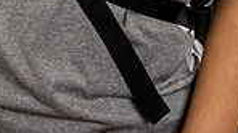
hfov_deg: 17.7
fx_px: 763
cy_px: -184
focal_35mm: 121
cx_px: 77
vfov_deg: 9.0
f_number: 6.3
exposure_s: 1/250
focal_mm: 38
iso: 250
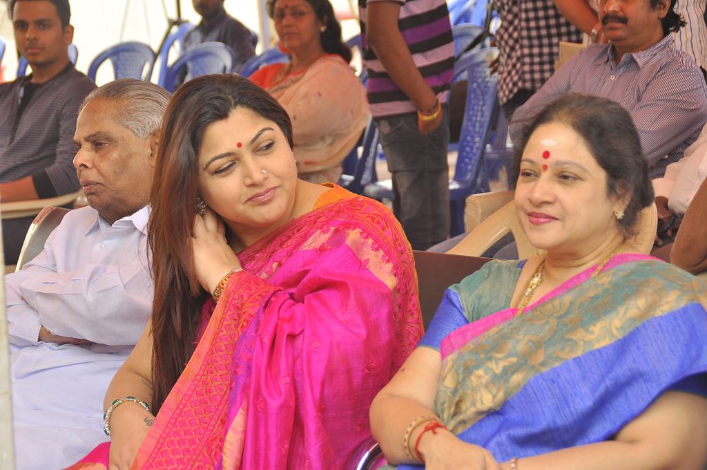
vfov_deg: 11.4
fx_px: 2354
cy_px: 235
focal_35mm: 120
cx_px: 354
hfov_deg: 17.1
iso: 250
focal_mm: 80
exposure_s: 1/125
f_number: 7.1
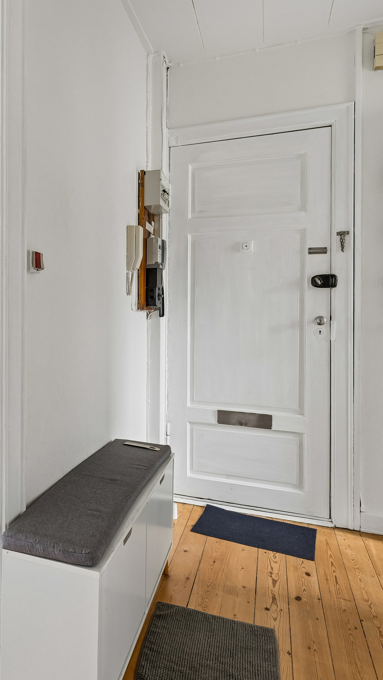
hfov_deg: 41.8
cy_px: 341
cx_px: 60
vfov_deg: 71.9
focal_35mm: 26
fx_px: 469
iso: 400
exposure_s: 1/10
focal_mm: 16
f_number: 13
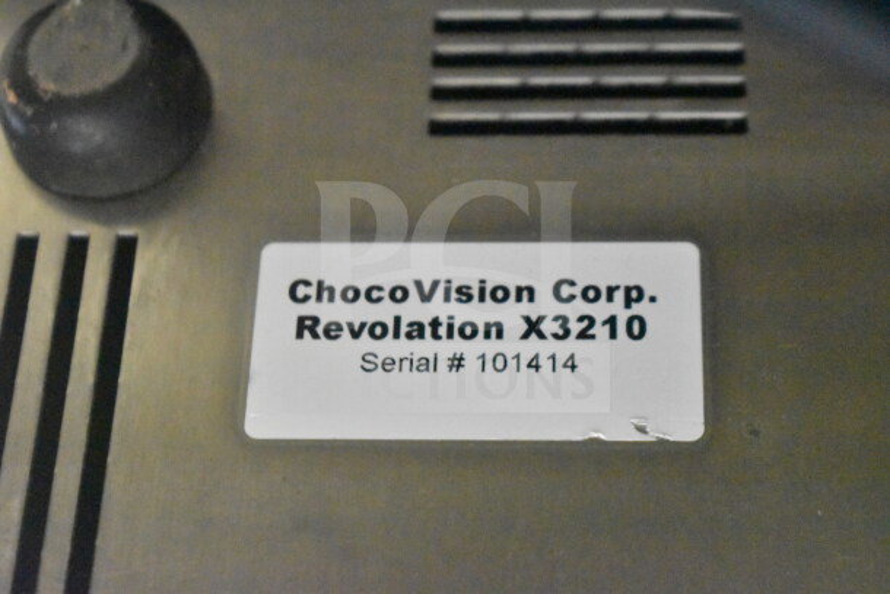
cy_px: 297
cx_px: 445
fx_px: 2040
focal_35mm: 82
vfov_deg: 16.6
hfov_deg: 24.6
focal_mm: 55
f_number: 5.6
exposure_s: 1/30
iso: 25600
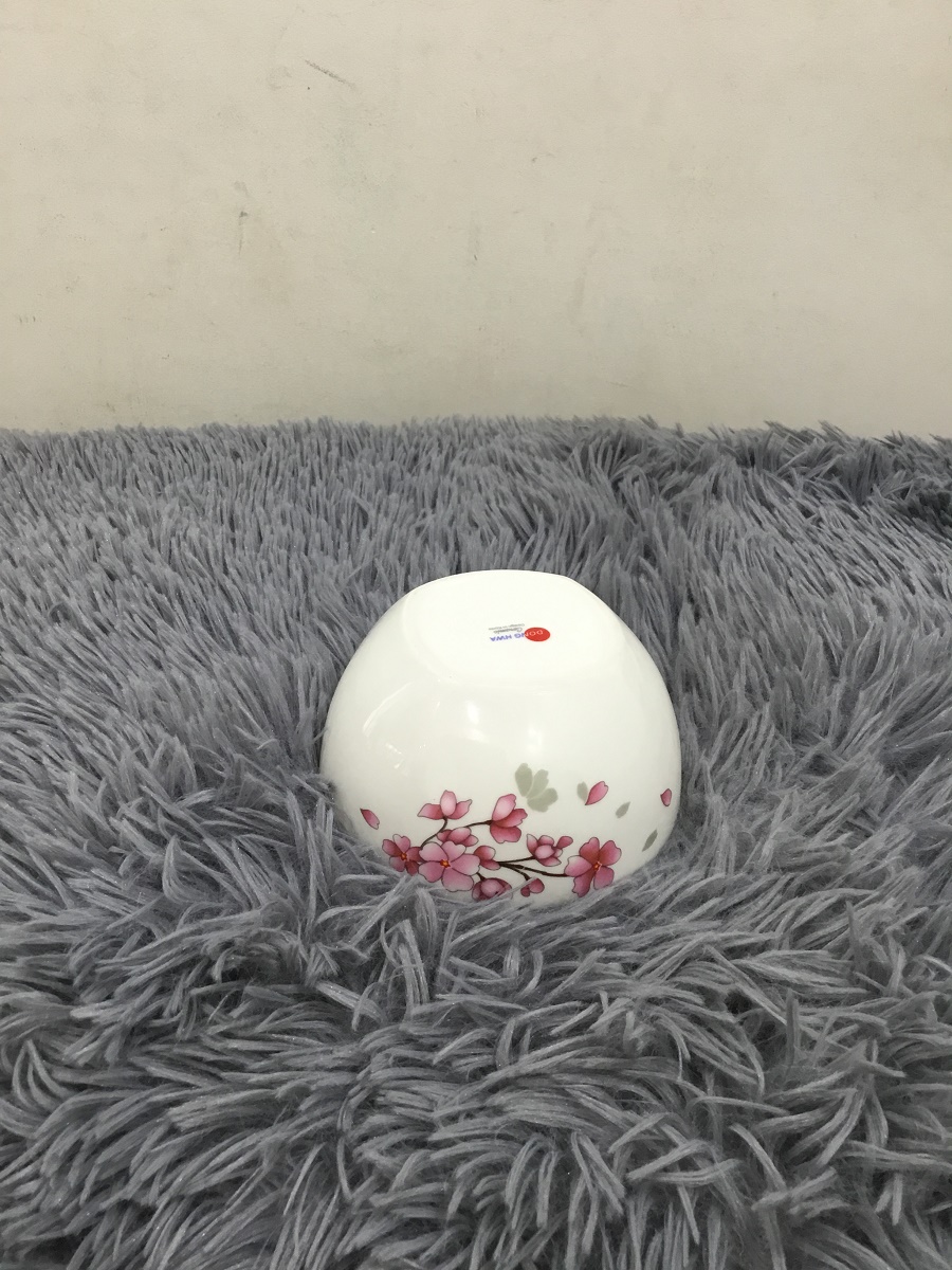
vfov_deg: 58.4
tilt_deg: -33.7
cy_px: 635
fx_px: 1137
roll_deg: +0.2
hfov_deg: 45.4
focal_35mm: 31
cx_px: 476
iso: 100
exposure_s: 1/33
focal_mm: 3.3
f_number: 2.4
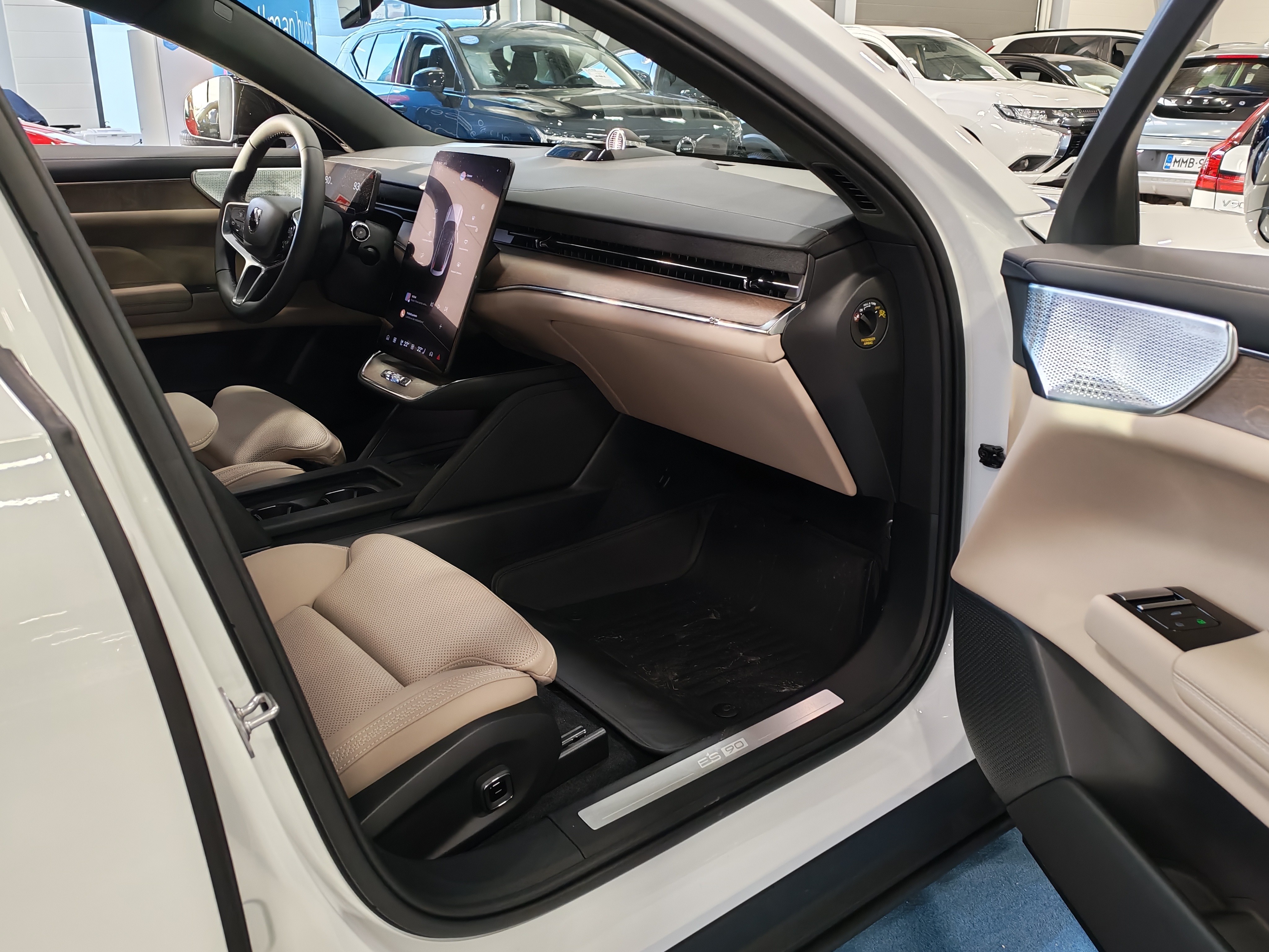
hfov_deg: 58.4
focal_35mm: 31
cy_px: 476
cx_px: 634
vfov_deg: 45.4
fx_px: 1136
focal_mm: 6.12
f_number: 1.9
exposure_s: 1/100
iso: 333
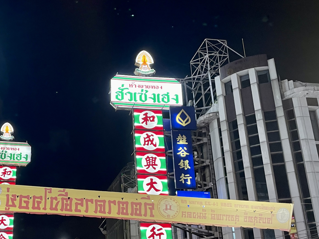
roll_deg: +0.3
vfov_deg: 31.8
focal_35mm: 45
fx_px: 415
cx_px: 84
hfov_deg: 41.0
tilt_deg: +20.6
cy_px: 170
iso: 250
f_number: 1.6
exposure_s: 1/50
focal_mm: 4.2
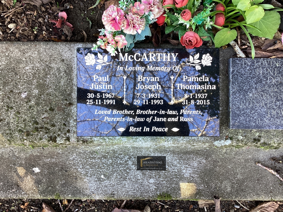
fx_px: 253
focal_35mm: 31
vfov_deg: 45.4
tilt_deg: -78.5
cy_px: 106
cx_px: 142
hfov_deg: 58.4
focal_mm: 3.3
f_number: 2.4
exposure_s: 1/50
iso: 64
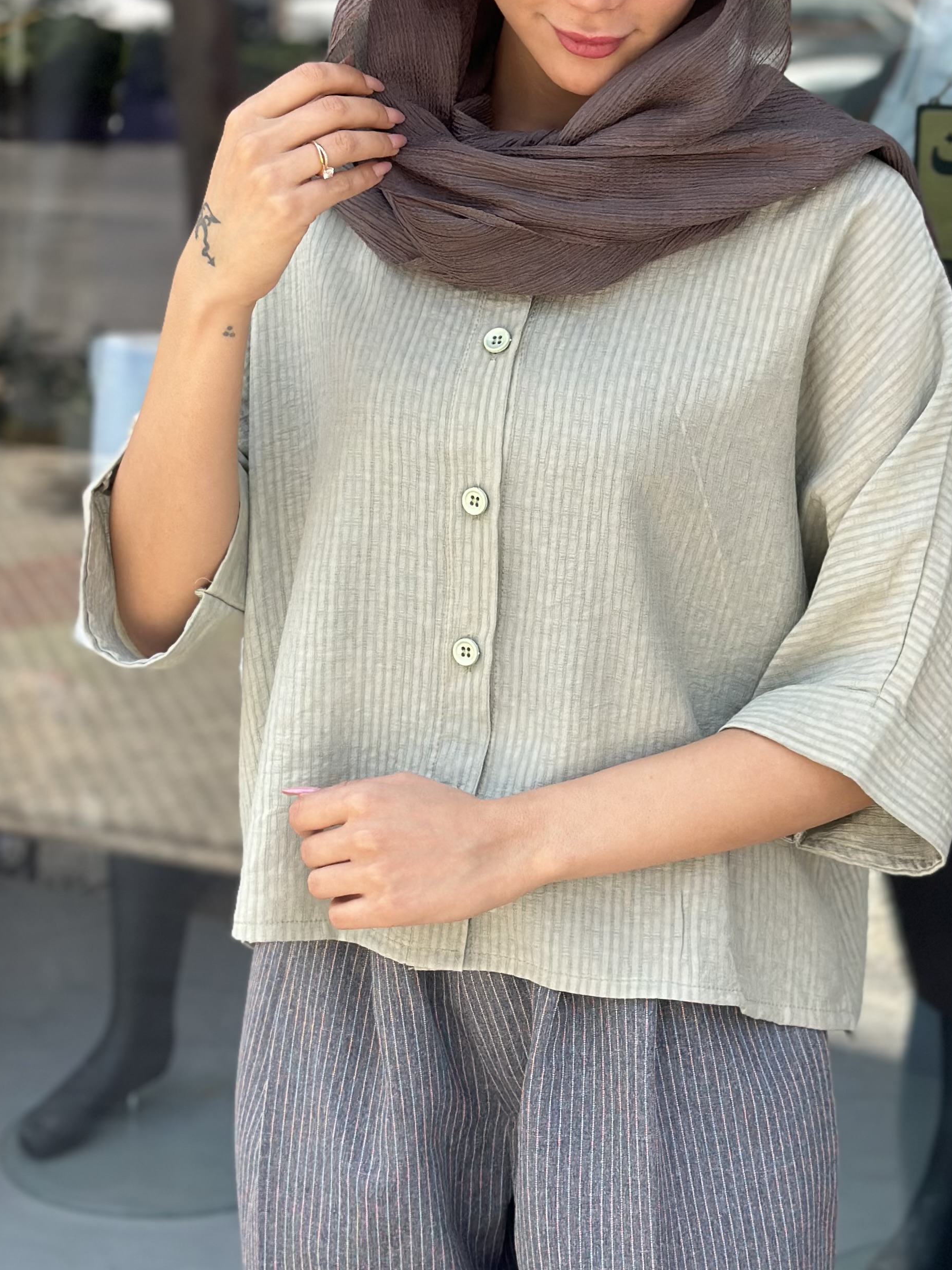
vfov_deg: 24.5
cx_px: 607
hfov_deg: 18.6
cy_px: 343
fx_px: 2897
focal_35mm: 79
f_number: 1.78
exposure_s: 1/810
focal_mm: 6.86
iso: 80
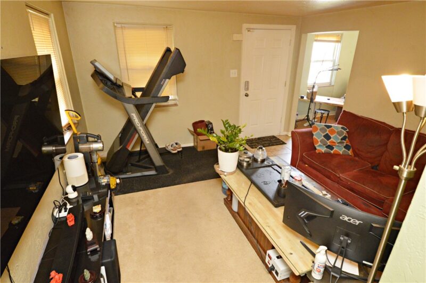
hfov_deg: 90.1
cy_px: 142
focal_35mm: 18
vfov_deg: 67.2
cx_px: 213
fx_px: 213
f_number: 4.5
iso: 2200
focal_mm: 12
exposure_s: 1/60
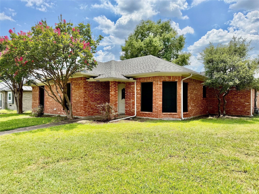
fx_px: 180
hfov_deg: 71.6
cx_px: 130
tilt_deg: +0.9
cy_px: 97
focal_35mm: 24
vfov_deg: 56.8
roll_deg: -0.2
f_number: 1.78
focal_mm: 6.76
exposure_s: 1/4167
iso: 80
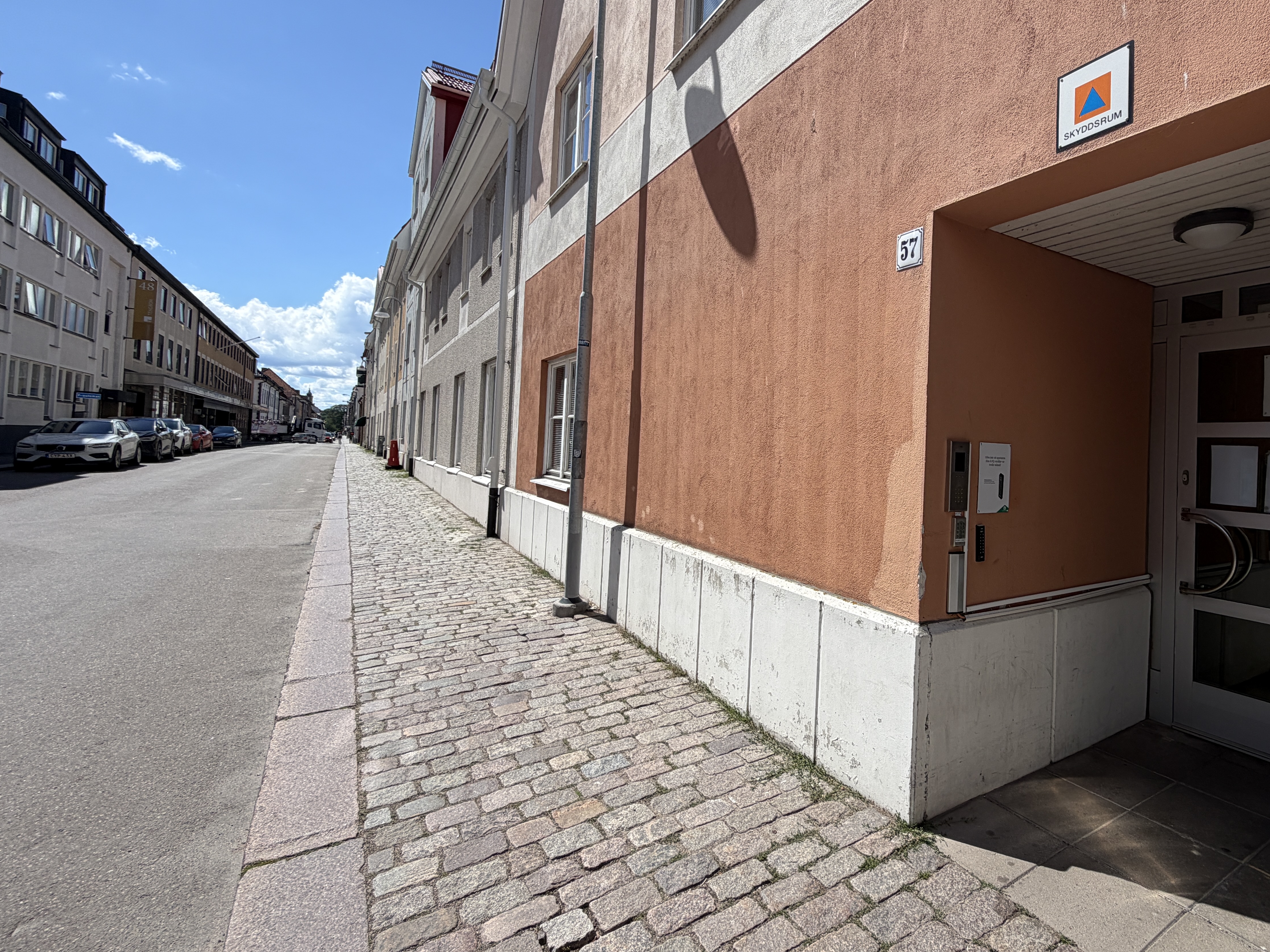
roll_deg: -0.2
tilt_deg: +2.8
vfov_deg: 71.4
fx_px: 660
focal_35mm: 18
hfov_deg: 85.6
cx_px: 815
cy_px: 427
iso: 20
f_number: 2.2
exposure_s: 1/1017
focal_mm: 2.22
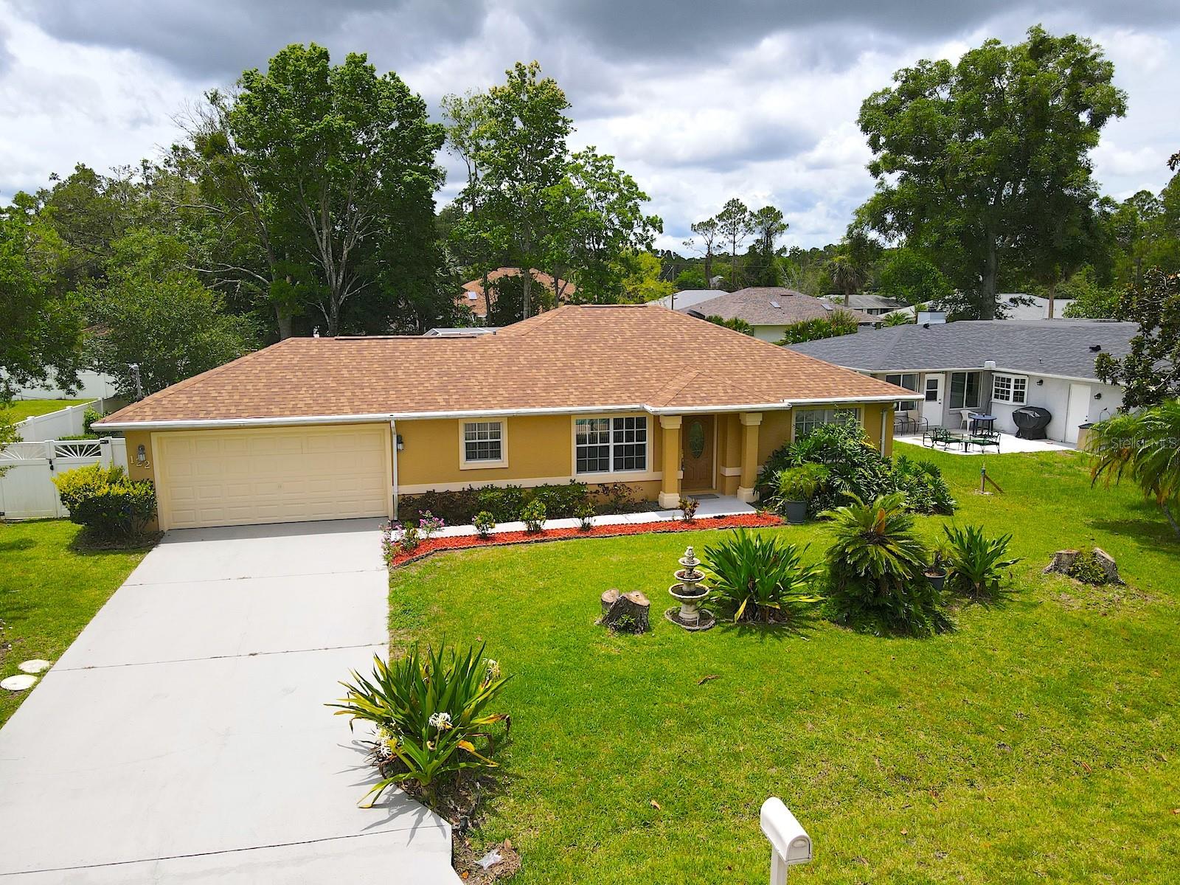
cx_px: 590
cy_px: 442
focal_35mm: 24
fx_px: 818
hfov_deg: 71.6
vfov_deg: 56.8
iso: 110
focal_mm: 4.5
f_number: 2.8
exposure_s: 1/1250
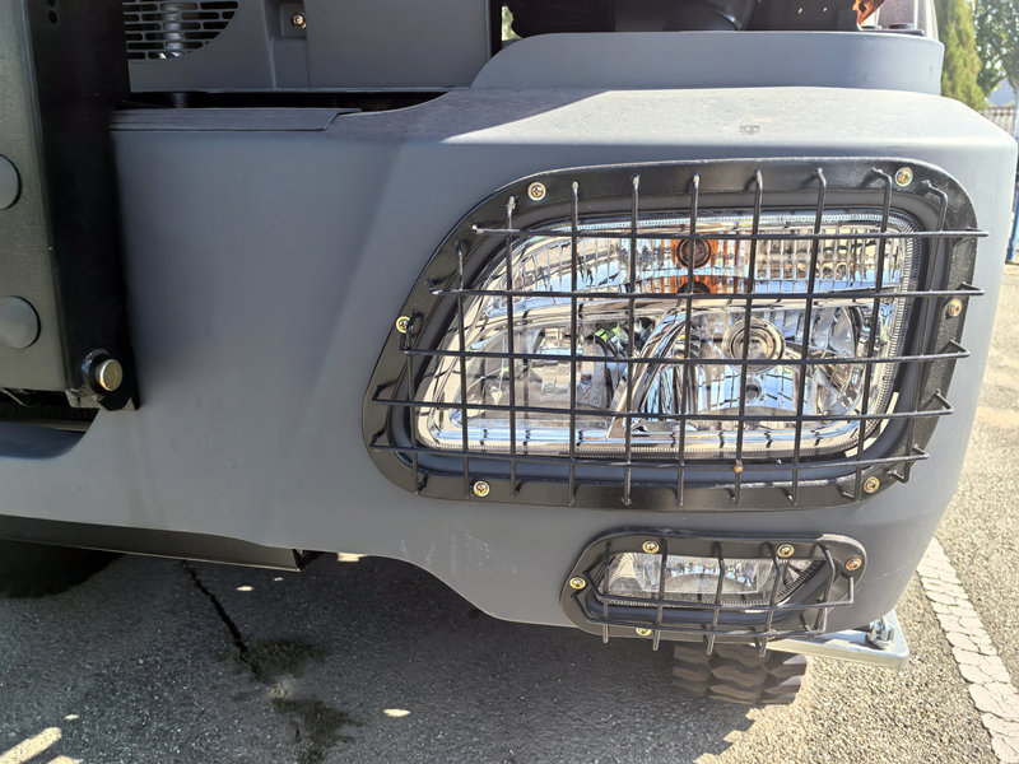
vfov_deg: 48.2
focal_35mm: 29
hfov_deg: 61.7
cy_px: 382
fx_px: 854
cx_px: 510
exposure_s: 1/2123
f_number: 2
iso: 50
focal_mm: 5.75
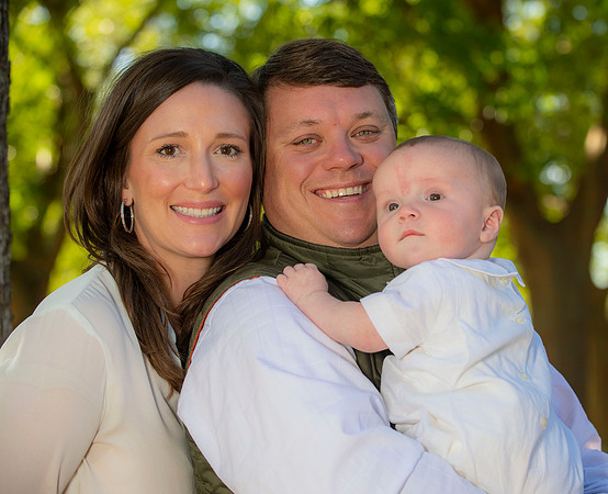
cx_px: 371
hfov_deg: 19.5
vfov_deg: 15.9
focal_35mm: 98
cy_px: 247
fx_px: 1771
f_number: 6.3
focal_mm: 86
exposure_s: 1/250
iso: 250
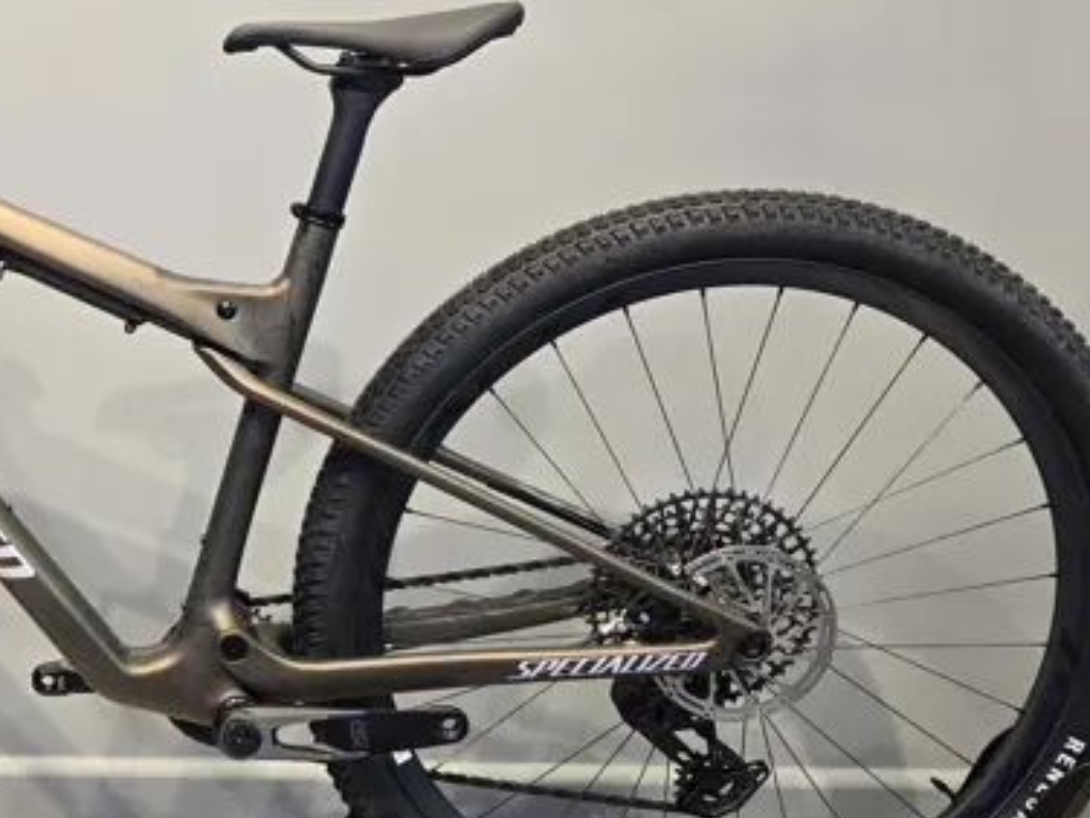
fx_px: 1543
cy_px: 406
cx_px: 72
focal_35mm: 49
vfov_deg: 29.7
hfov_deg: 36.1
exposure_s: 1/50
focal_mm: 6.3
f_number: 1.7
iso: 100
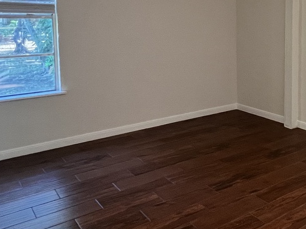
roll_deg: -0.8
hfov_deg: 42.1
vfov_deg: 36.5
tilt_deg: -5.7
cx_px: 309
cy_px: 50
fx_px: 336
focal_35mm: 38
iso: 250
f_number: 1.8
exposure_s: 1/120
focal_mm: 1.57
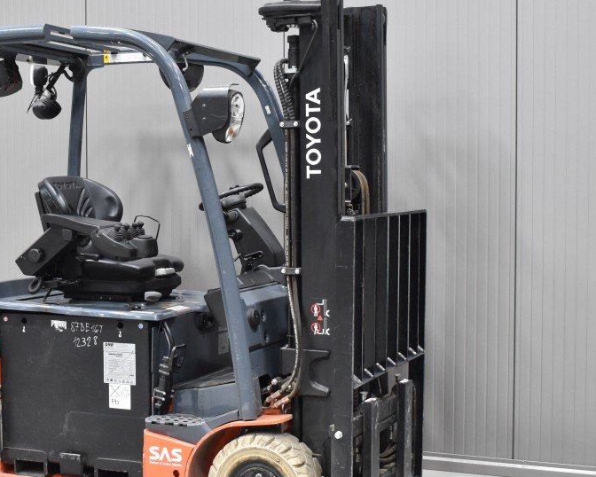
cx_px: 216
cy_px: 251
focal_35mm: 63
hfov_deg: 29.9
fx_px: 1109
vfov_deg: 24.3
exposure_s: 1/25
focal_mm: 25
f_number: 5
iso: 1250
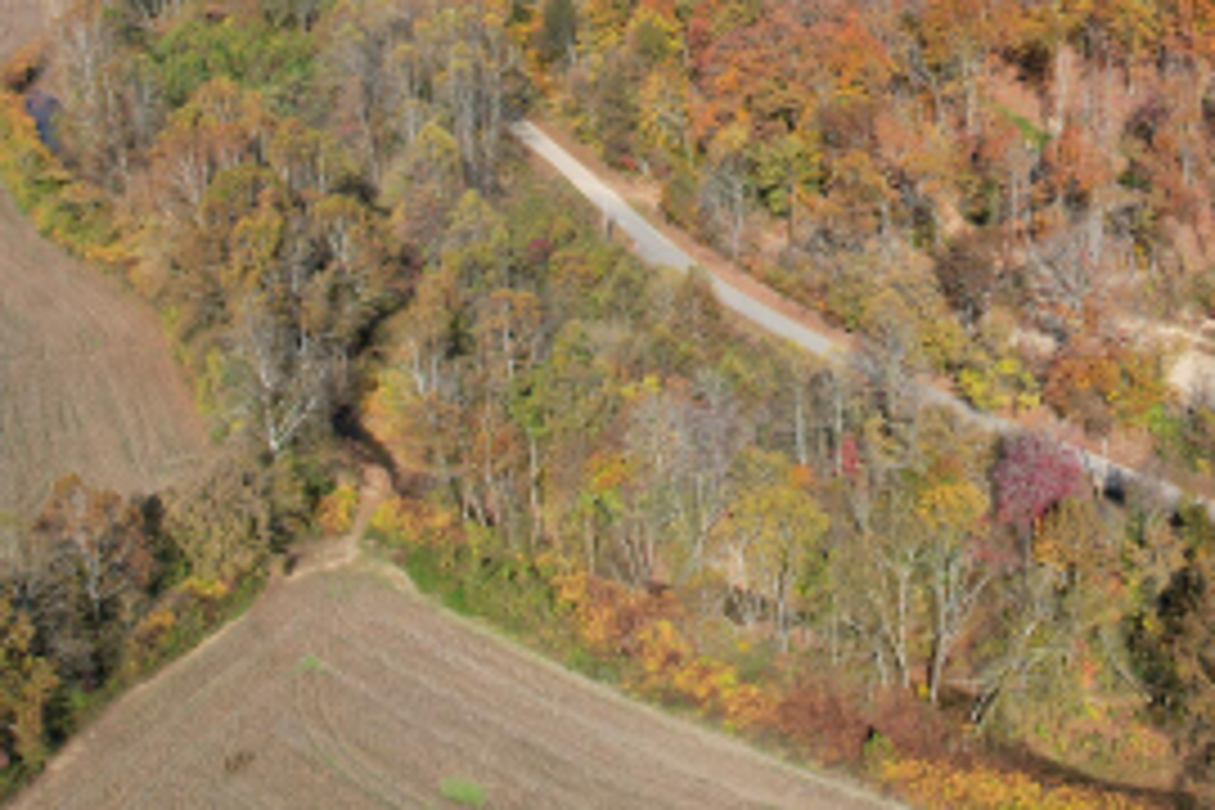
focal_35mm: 61
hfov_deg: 32.3
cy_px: -166
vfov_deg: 20.8
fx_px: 2059
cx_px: 900
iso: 130
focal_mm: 8.38
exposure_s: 1/1600
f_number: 2.8
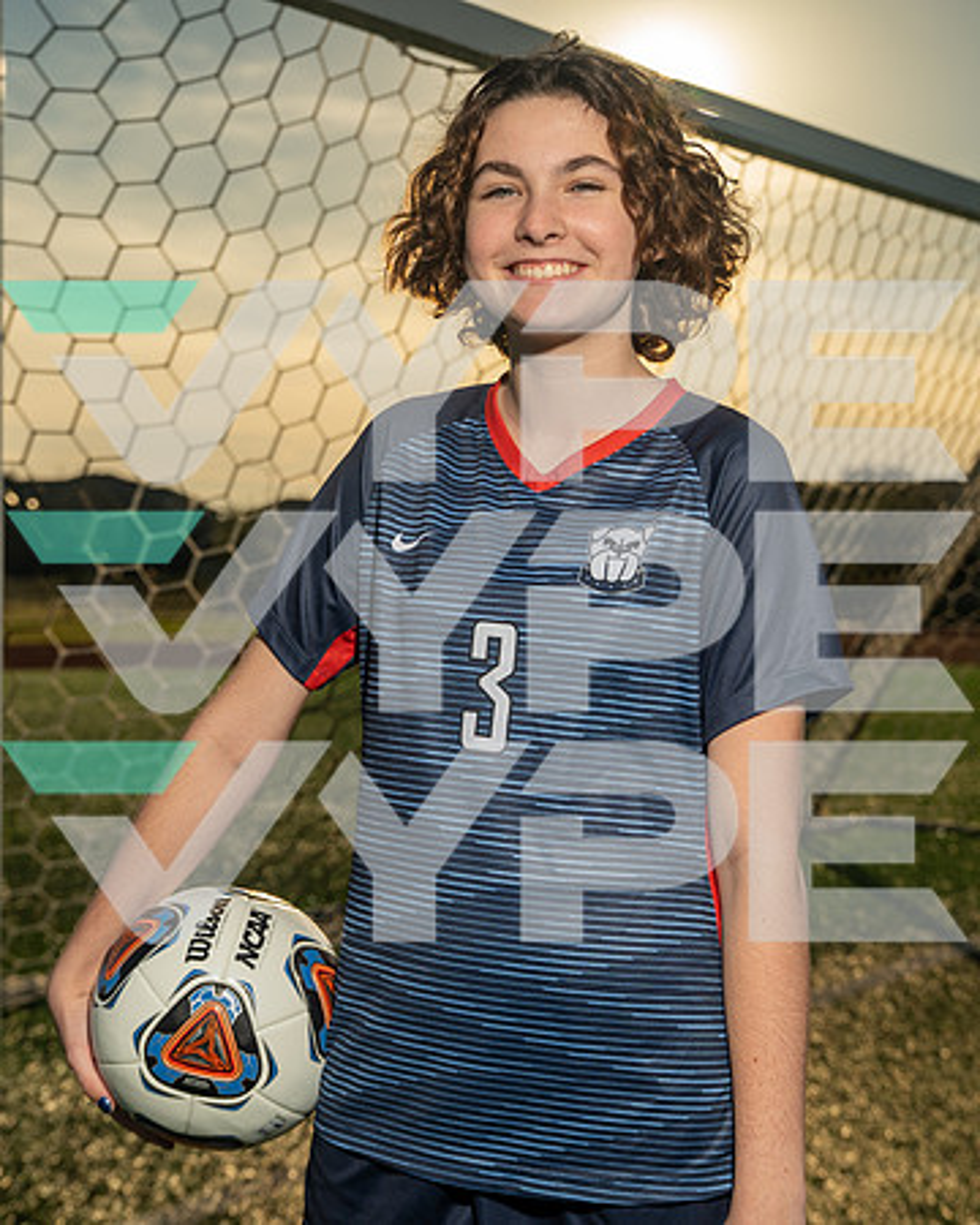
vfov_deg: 31.9
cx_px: 418
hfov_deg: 25.7
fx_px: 2144
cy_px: 612
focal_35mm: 59
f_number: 4.5
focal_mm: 42
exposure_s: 1/250
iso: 200
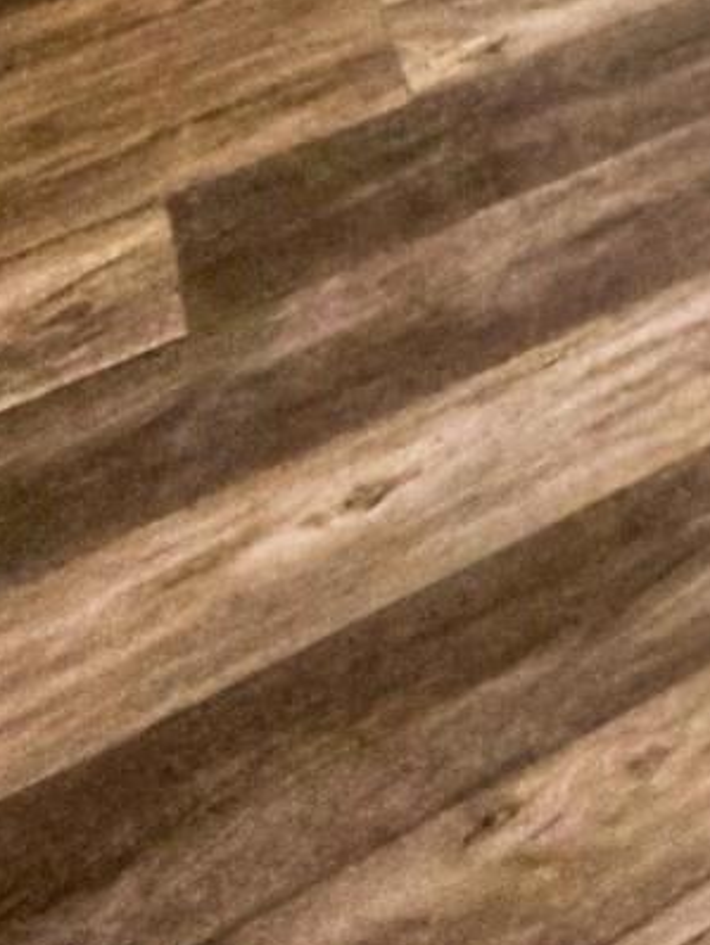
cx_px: 1470
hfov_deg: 14.6
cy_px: -883
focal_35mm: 81
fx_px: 2213
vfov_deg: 17.8
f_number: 2.2
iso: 200
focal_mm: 2.22
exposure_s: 1/60
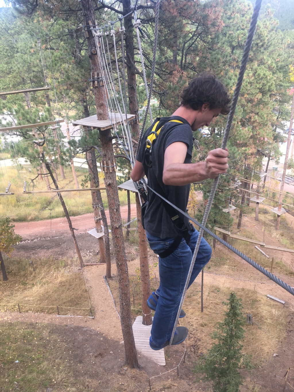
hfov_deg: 48.2
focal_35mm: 29
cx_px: 147
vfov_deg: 61.7
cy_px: 196
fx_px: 328
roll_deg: +4.2
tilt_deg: -25.0
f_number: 2.2
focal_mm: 4.15
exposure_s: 1/143
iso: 25
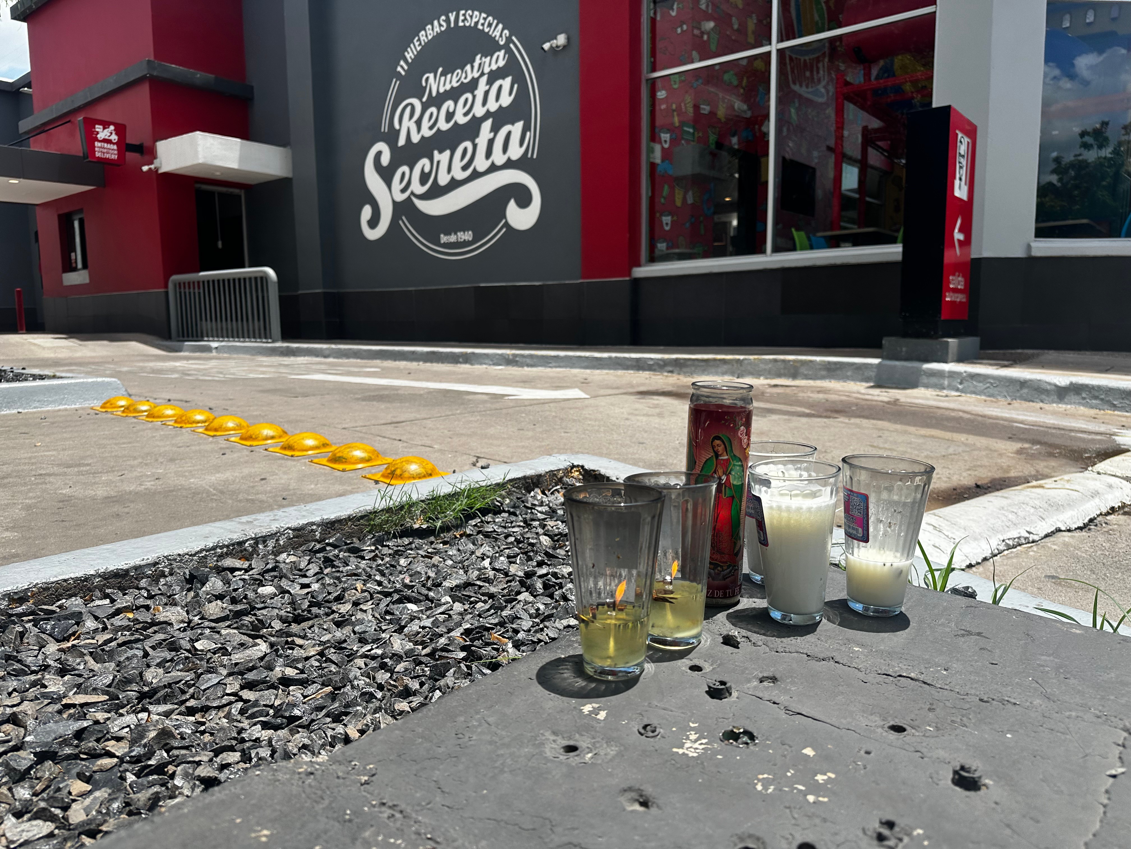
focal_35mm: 24
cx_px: 566
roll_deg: +0.7
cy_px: 424
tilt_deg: -6.9
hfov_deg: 71.6
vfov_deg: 56.8
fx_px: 784
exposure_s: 1/5263
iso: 80
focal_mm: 6.9
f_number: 1.8
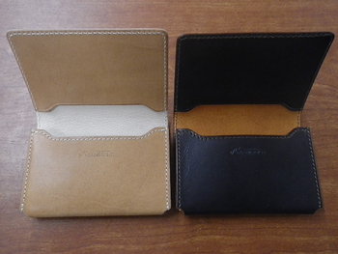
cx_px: 169
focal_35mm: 28
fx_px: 274
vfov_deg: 49.8
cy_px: 127
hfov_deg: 63.4
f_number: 3.5
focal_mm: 5
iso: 500
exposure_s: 1/50
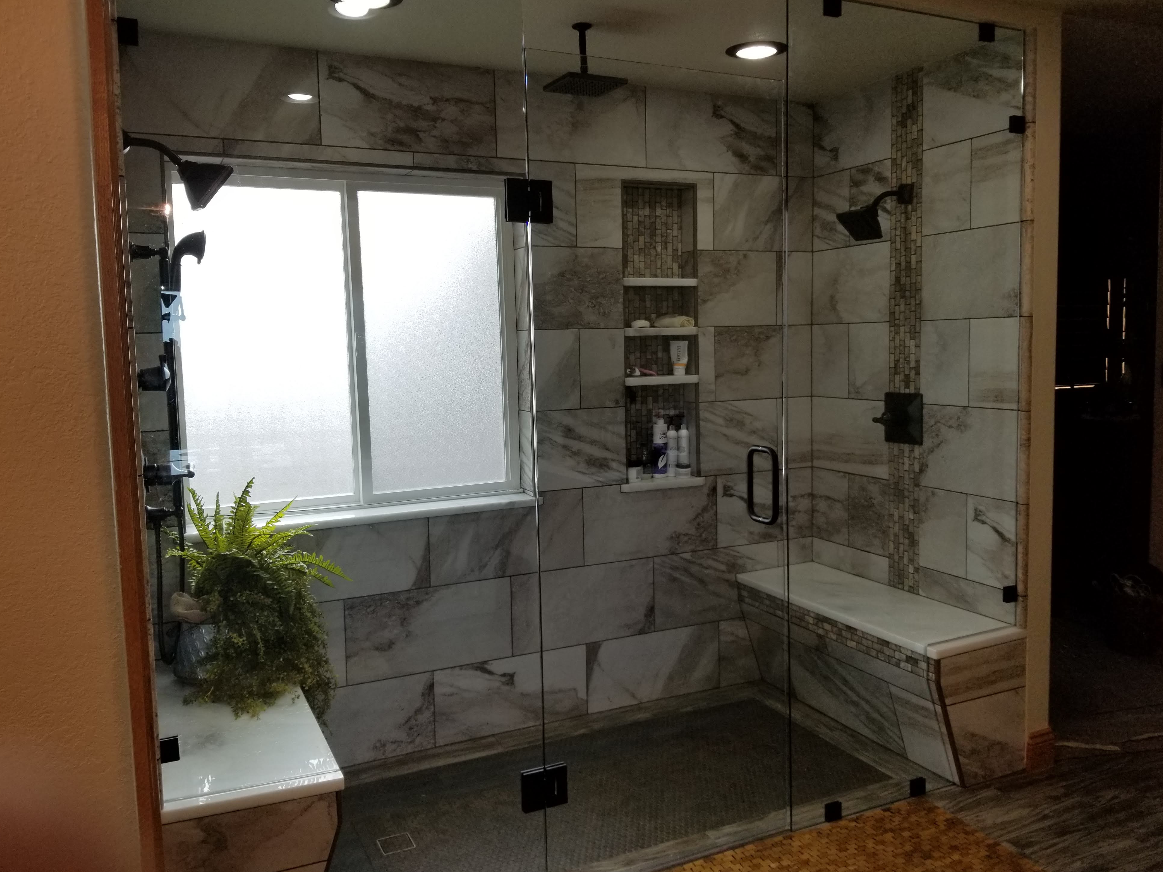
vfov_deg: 51.3
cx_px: 590
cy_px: 423
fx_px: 907
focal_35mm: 27
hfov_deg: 65.3
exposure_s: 1/152
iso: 50
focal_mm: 4.3
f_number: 1.7
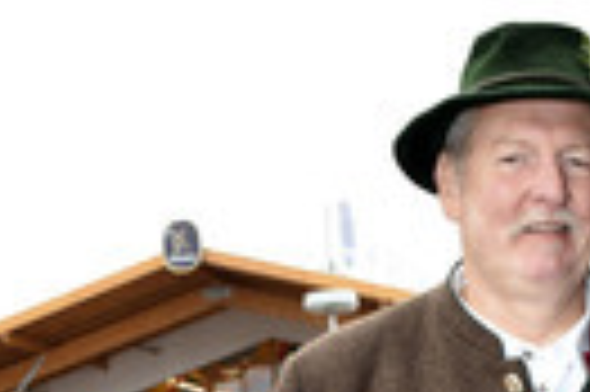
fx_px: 1801
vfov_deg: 10.8
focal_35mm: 110
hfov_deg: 18.5
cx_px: 432
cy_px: 892
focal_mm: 24
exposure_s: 1/125
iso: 450
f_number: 5.6
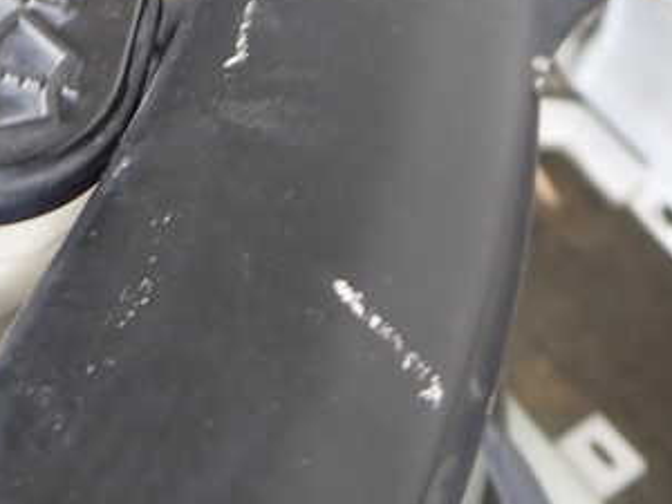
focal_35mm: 60
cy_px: 94
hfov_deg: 30.1
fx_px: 1165
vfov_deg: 24.0
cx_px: 7
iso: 200
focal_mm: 5.4
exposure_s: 1/30
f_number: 2.3
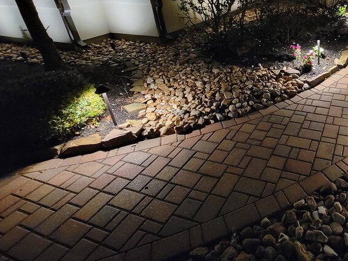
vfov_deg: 57.3
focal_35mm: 23
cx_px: 283
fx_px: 231
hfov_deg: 66.5
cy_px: 82
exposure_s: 1/24
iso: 1250
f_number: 2.2
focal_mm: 2.2
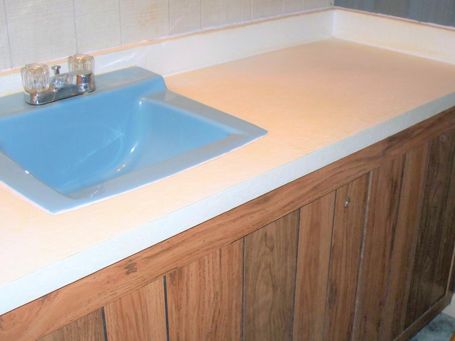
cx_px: 261
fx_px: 644
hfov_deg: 38.8
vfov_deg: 29.7
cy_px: 169
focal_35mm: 49
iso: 200
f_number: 2.8
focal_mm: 7.54
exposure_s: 1/30
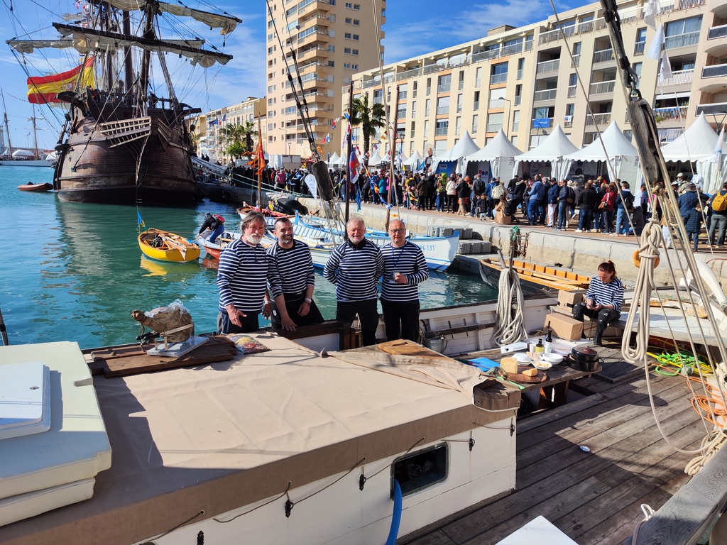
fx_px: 504
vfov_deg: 56.8
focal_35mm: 24
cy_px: 272
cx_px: 364
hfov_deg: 71.6
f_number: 1.88
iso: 50
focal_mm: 5.59
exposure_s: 1/4568
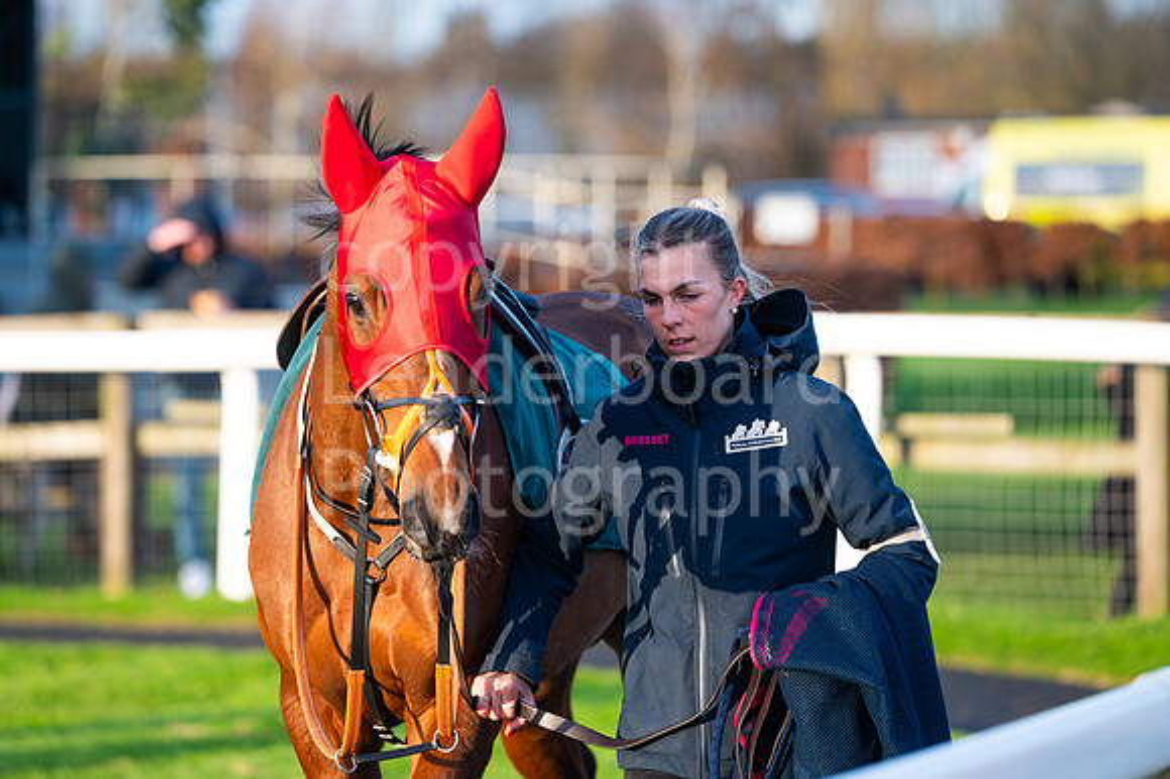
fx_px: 6345
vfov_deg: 7.0
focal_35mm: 195
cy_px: 356
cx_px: 535
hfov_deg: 10.5
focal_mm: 180
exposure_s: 1/500
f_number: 3.5
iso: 320
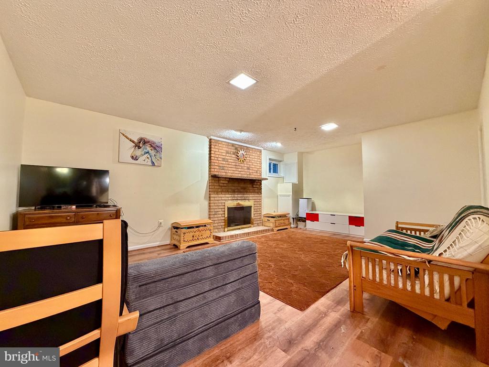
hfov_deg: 102.1
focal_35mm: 14
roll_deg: -0.4
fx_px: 198
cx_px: 244
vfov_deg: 85.7
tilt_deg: +2.7
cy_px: 184
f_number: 2.2
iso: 500
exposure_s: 1/60
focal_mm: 2.22
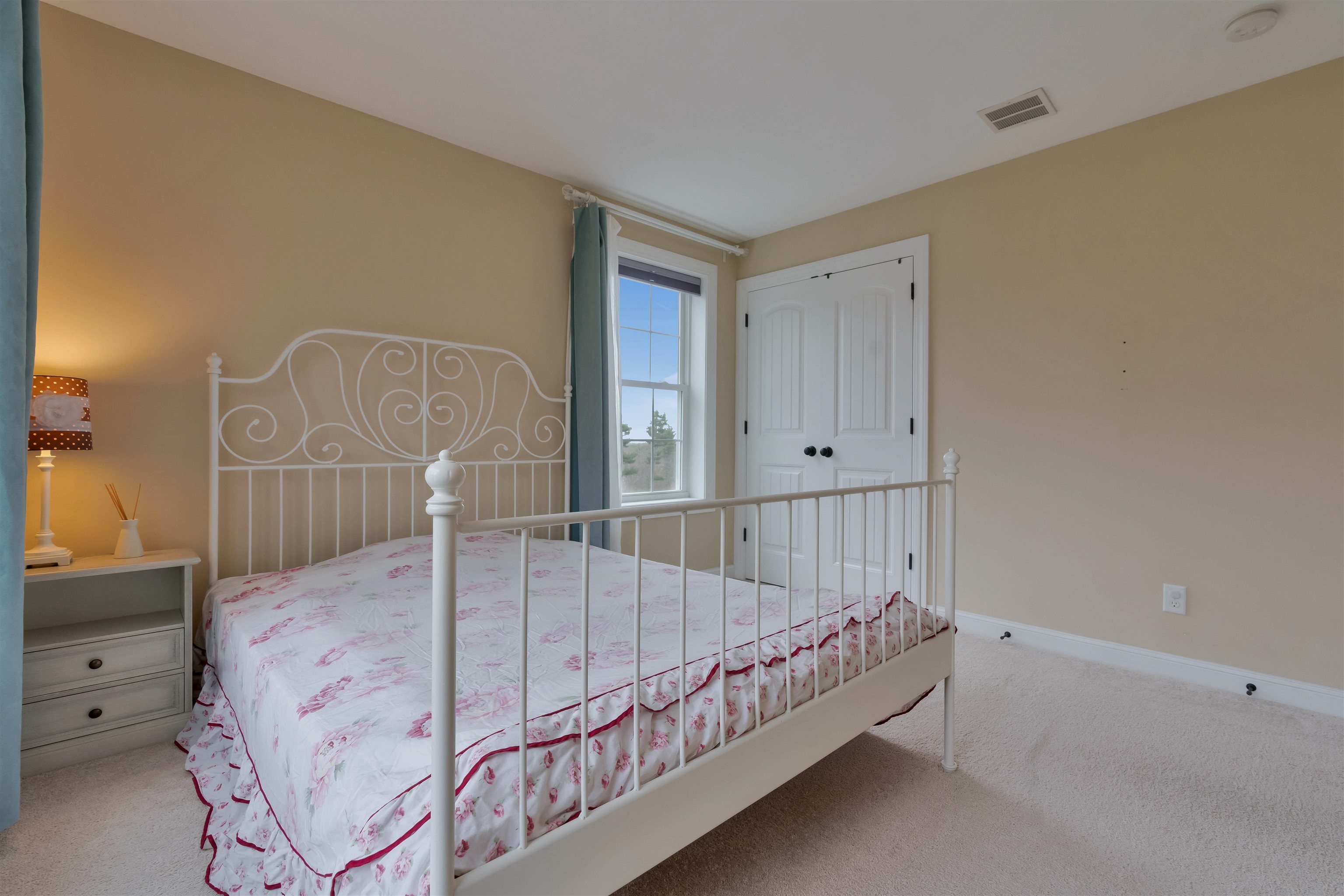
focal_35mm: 16
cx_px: 672
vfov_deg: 73.8
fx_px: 597
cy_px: 448
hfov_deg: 96.7
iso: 800
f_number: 8
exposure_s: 1/200
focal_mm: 16
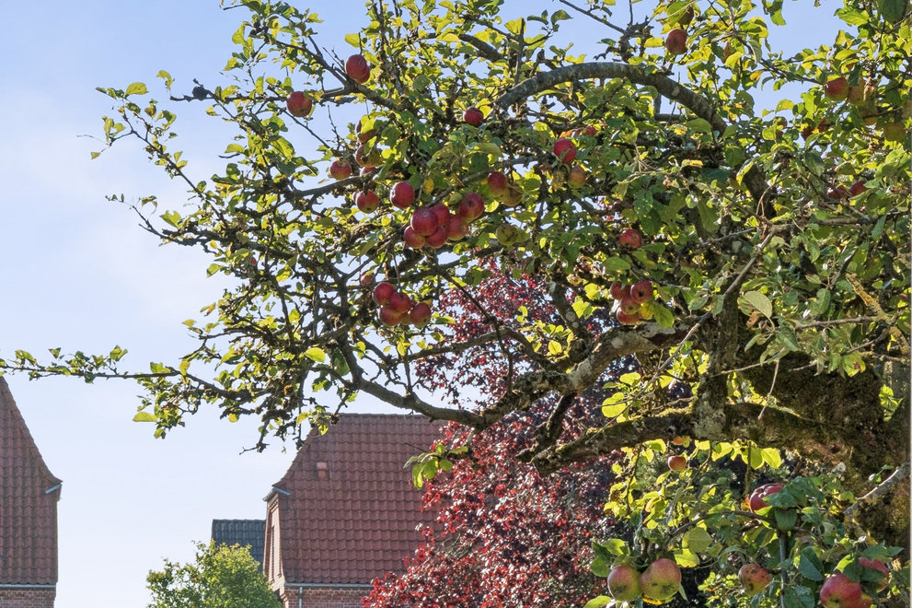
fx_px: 2684
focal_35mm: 106
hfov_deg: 19.3
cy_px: 781
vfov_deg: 12.5
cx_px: 387
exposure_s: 1/500
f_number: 11
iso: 800
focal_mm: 35
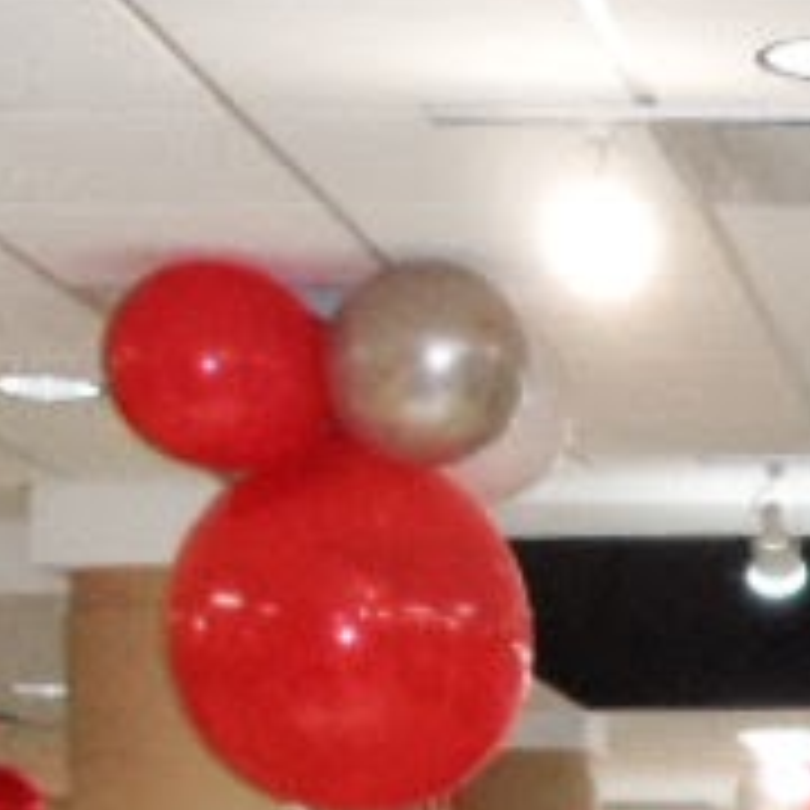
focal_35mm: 136
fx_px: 3600
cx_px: 1350
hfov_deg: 12.0
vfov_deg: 11.9
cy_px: 1426
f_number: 3.5
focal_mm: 4.9
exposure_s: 1/45
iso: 480
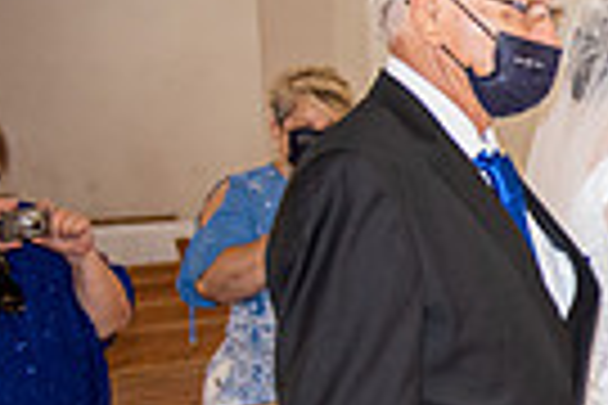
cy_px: 349
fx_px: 2618
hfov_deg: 11.9
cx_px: 1198
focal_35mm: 155
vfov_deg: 8.8
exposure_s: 1/160
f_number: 2.8
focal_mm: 36
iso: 1000
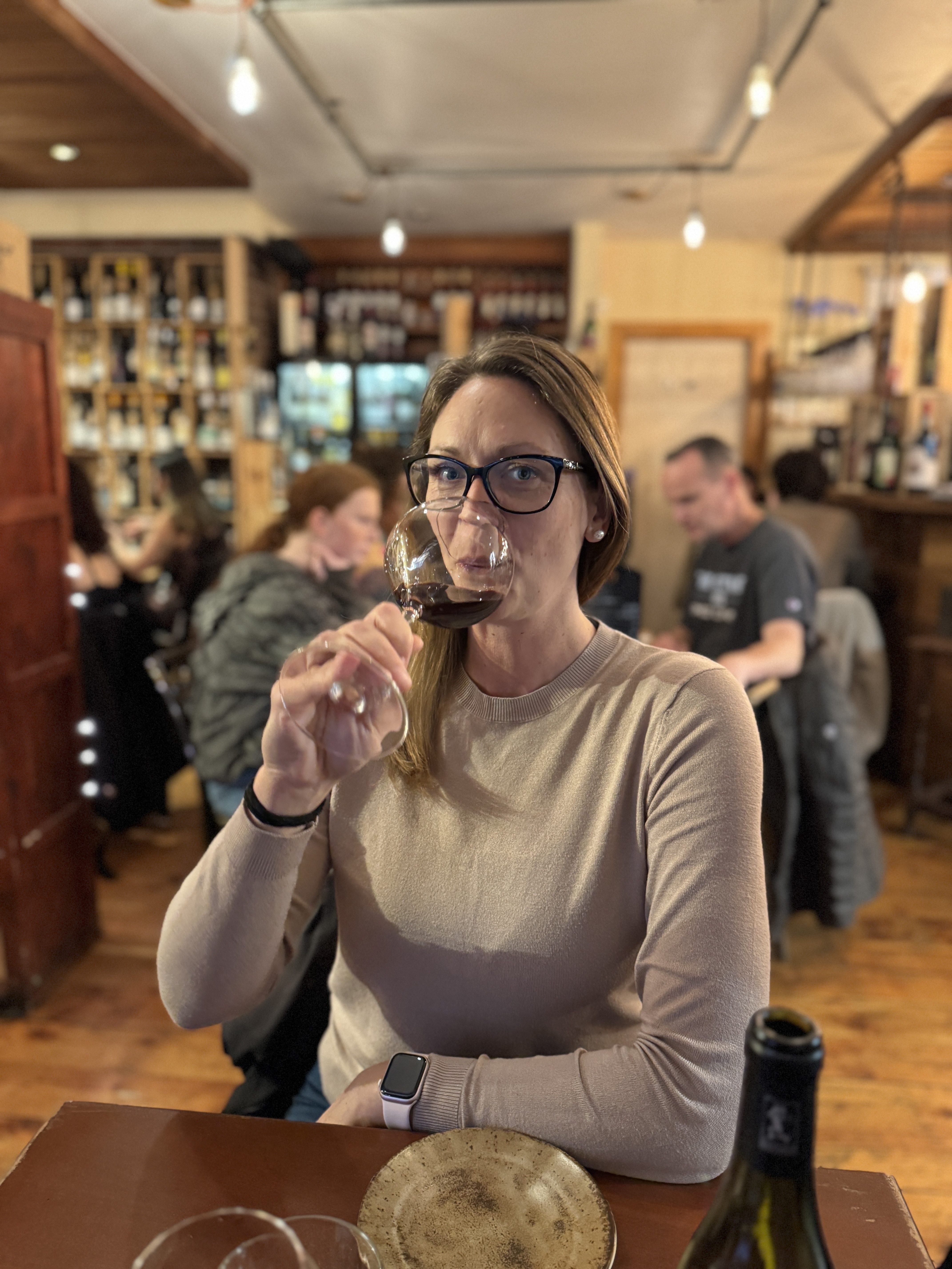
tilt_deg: -11.7
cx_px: 476
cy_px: 634
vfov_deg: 71.6
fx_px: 880
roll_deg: -0.6
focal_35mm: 24
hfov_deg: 56.8
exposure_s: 1/33
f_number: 1.78
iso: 800
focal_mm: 6.76
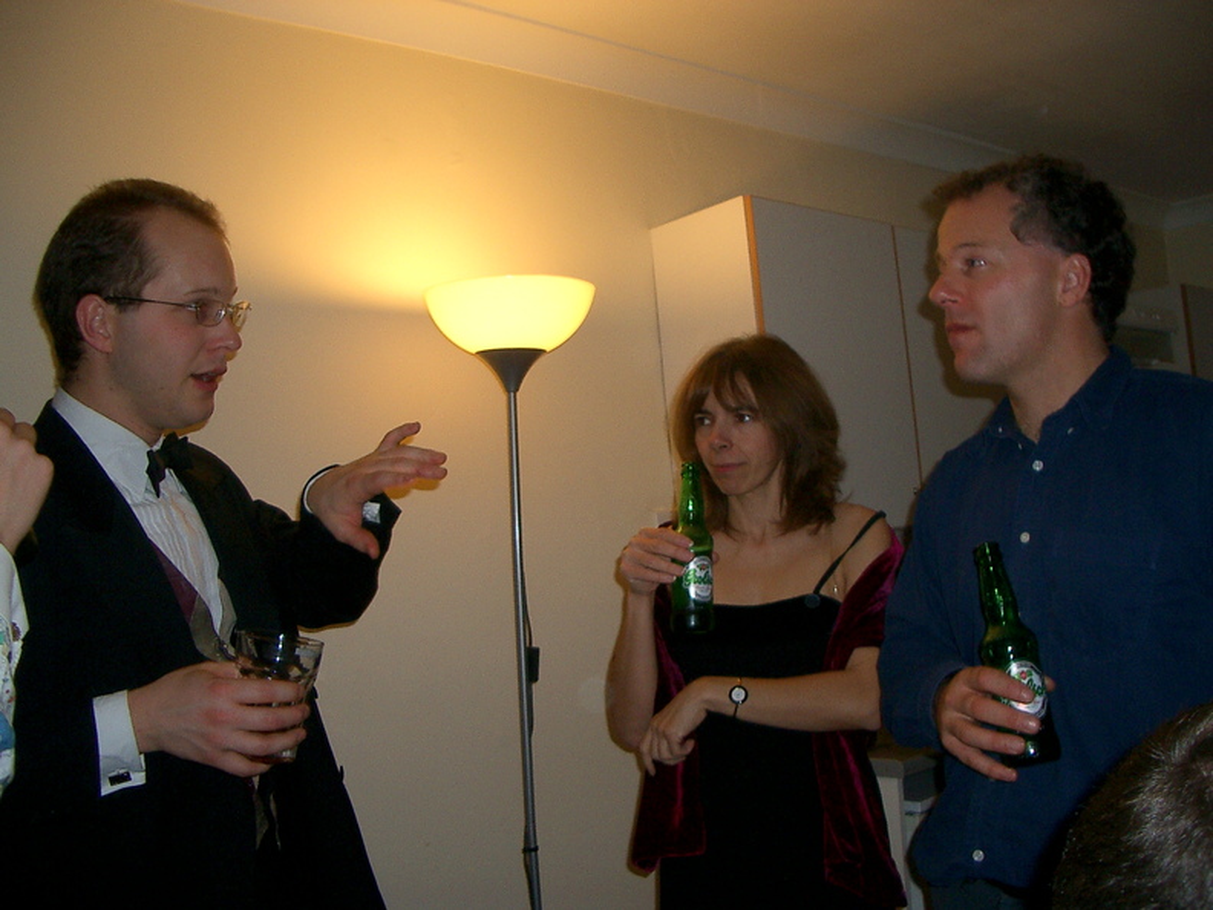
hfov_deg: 52.6
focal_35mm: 35
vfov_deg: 40.7
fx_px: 1226
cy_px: 455
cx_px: 606
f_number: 2.6
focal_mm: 5.8
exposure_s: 1/40
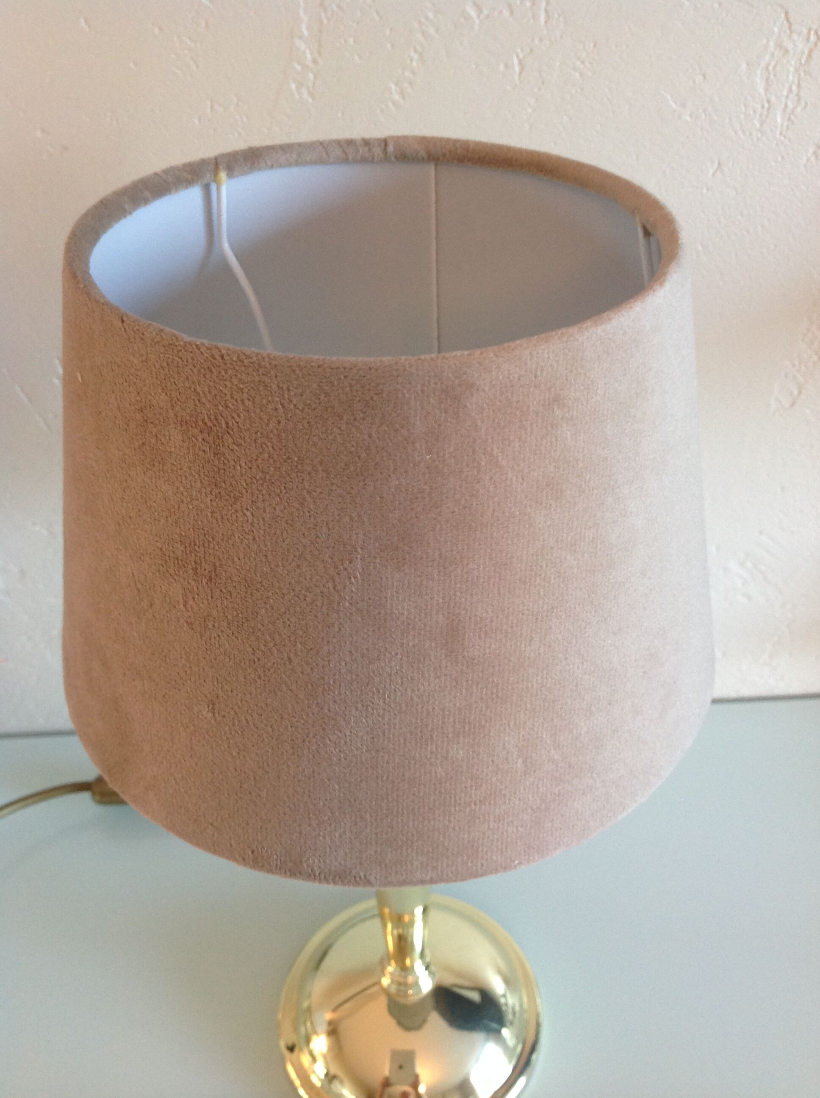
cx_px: 410
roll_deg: +3.9
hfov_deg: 40.6
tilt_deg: -37.3
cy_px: 549
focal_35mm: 35
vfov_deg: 52.7
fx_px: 1108
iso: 100
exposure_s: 1/15
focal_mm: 4.28
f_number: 2.4
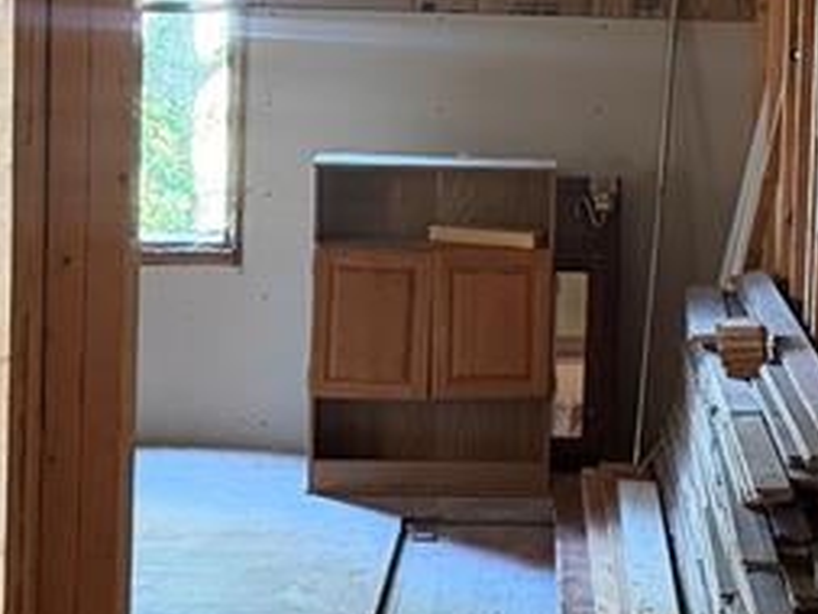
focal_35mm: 97
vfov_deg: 15.1
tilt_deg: -3.9
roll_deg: -1.9
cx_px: 608
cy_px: 68
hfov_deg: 20.1
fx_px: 2293
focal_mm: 6.76
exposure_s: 1/60
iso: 800
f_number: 1.78
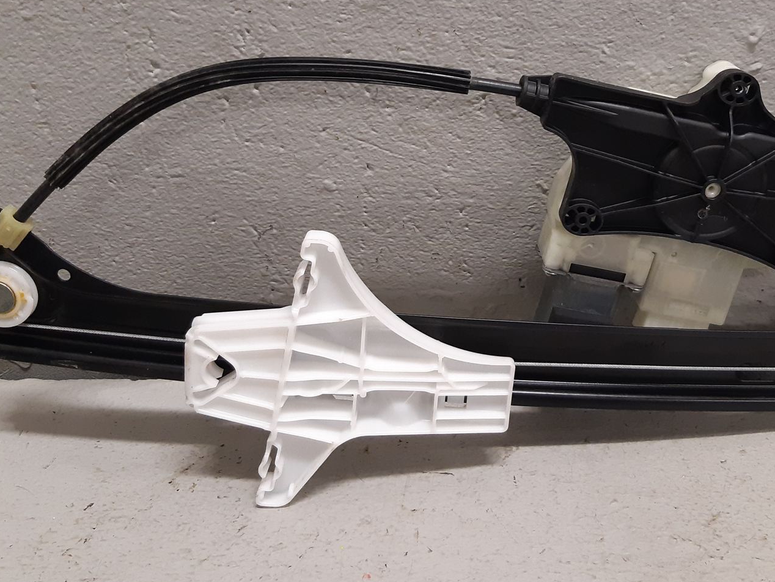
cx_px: 464
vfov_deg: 33.9
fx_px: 940
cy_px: 179
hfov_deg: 44.6
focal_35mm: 42
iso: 200
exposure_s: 1/50
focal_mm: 3.93
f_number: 1.7
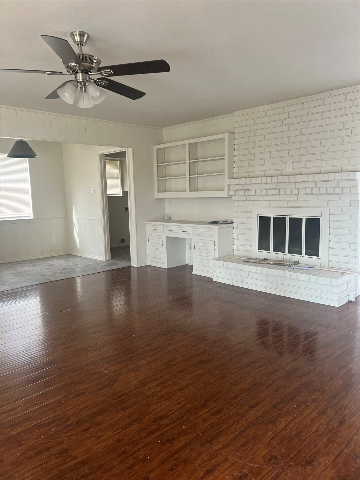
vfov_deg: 67.3
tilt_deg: -6.4
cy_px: 240
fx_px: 361
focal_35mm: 26
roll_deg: +1.5
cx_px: 180
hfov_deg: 53.1
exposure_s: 1/103
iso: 125
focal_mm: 5.7
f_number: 1.5
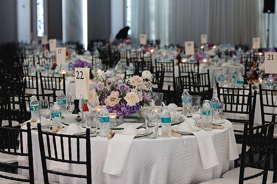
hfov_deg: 23.6
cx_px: 138
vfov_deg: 15.8
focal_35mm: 86
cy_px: 92
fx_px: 662
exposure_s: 1/250
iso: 6400
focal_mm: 85
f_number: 4
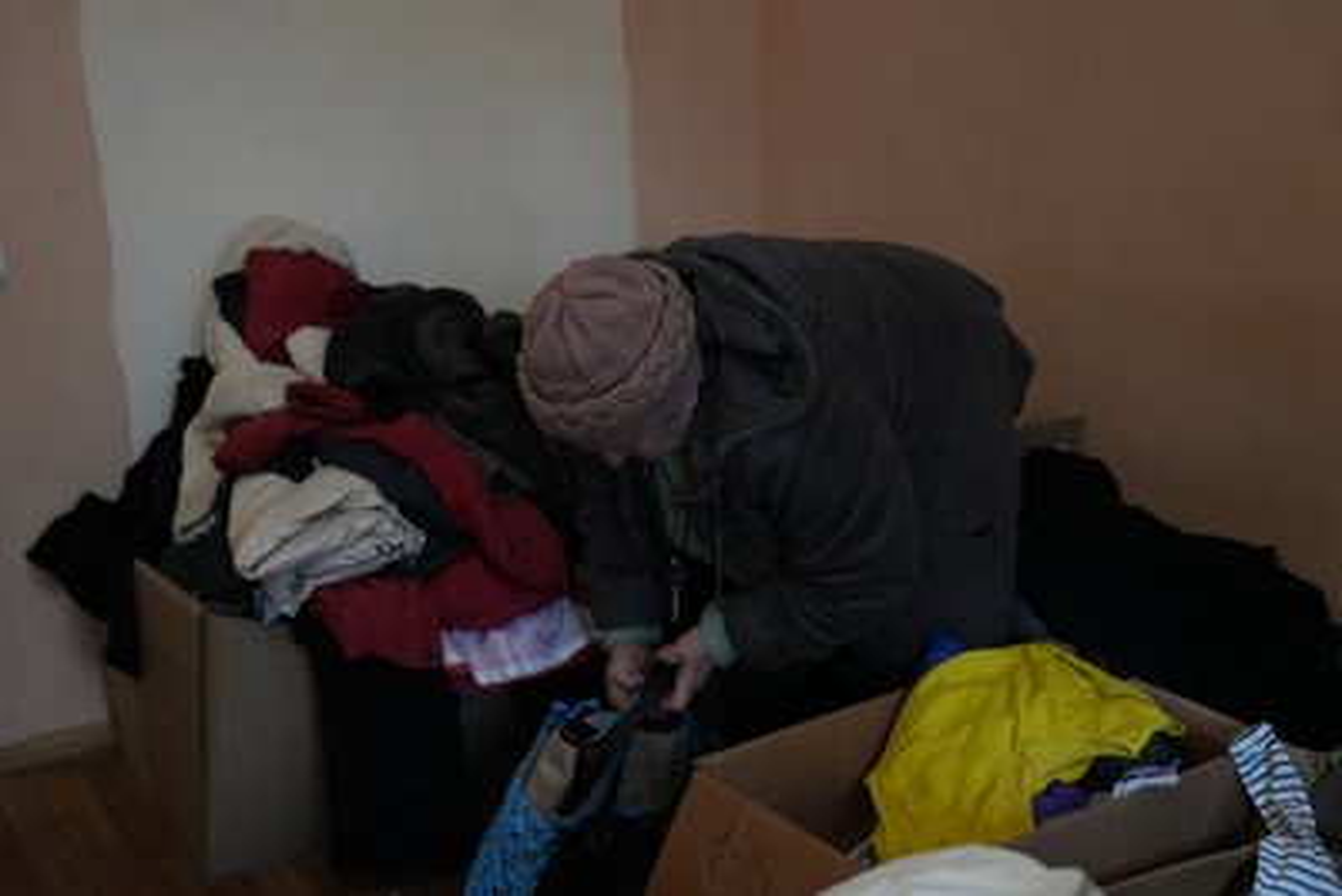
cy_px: 448
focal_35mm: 45
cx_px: 671
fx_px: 1678
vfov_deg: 29.9
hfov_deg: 43.6
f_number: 2.8
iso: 8000
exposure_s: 1/400
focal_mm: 45
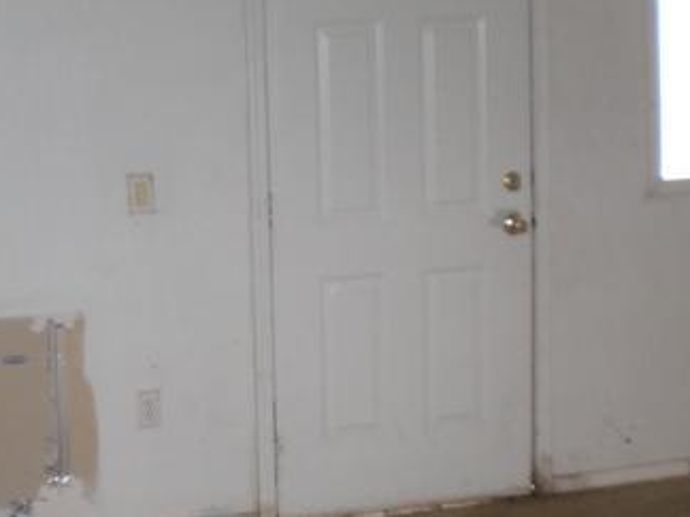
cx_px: 92
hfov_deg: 25.3
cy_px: 181
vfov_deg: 19.6
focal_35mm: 75
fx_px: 1495
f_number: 3.1
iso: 200
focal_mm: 6.3
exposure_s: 1/60
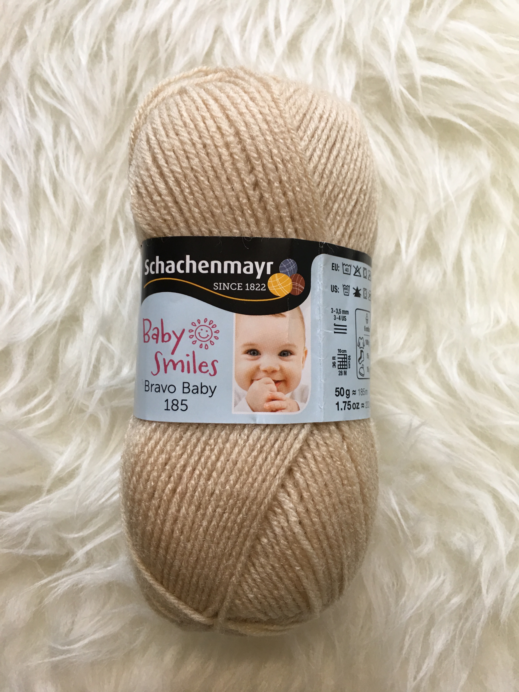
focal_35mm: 29
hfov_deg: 48.2
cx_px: 260
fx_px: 580
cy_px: 346
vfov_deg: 61.7
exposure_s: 1/17
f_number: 2.2
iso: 40
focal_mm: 4.15
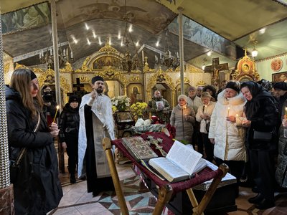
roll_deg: +2.7
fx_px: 199
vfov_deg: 56.8
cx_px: 144
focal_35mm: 24
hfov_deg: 71.6
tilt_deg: -0.7
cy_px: 108
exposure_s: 1/44
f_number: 1.78
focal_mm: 6.76
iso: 800
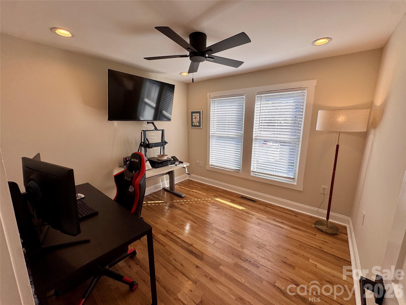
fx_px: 164
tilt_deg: -11.6
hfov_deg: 102.1
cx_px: 203
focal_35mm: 14
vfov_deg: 85.7
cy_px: 152
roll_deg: -0.7
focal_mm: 2.22
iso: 40
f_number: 2.2
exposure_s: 1/383
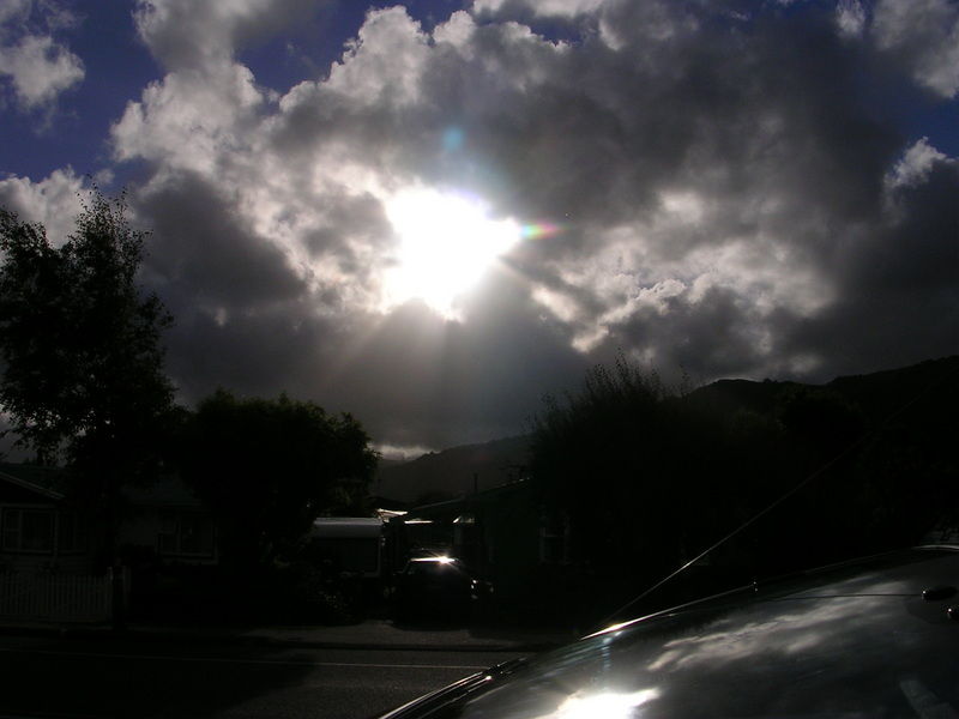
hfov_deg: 49.0
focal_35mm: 38
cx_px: 480
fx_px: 1053
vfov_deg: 37.7
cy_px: 360
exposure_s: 1/3000
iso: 50
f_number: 5.6
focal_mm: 5.8
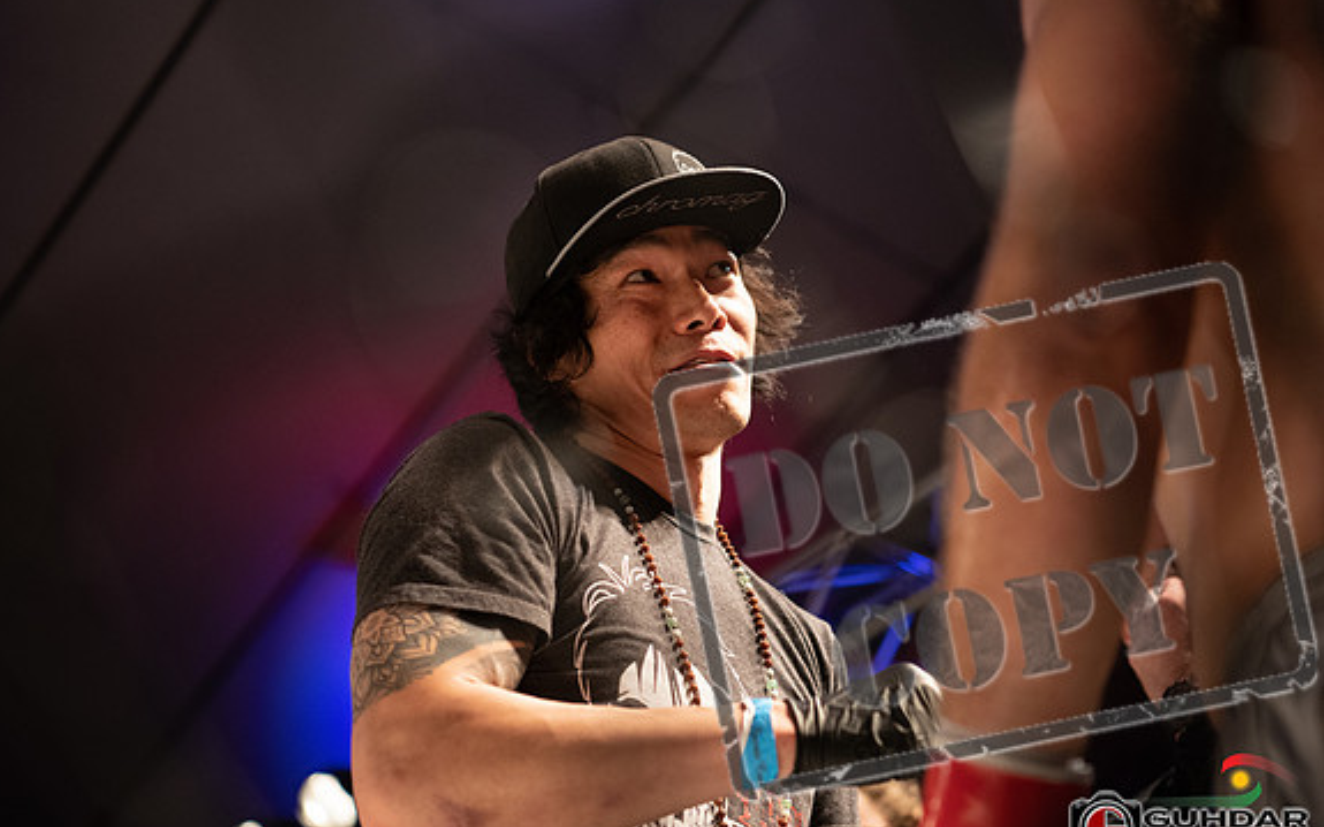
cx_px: 659
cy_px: 414
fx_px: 2597
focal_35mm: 72
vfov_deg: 18.1
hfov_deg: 28.6
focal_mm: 70
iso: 1800
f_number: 2.8
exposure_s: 1/1000
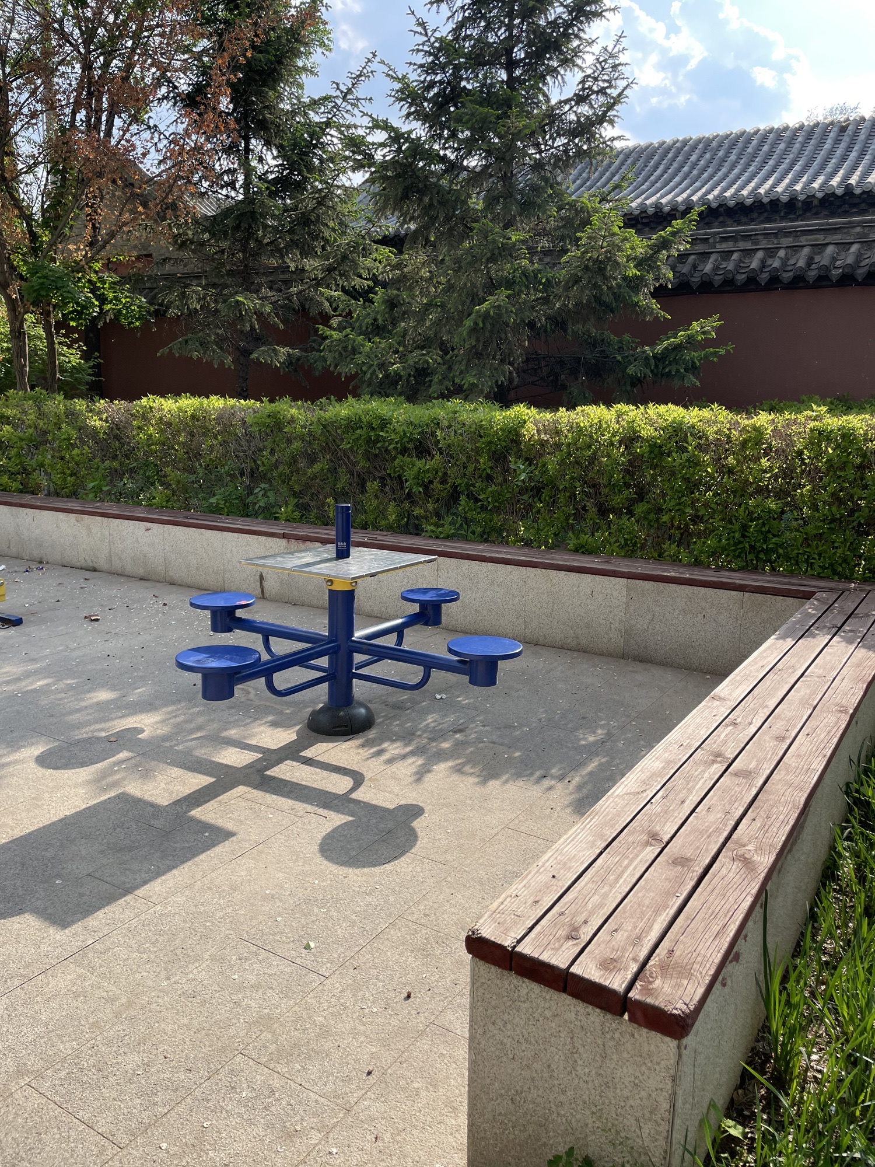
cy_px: 584
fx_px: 876
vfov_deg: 67.3
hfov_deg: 53.1
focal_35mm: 26
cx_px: 438
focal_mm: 4.2
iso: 32
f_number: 1.6
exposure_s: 1/1618
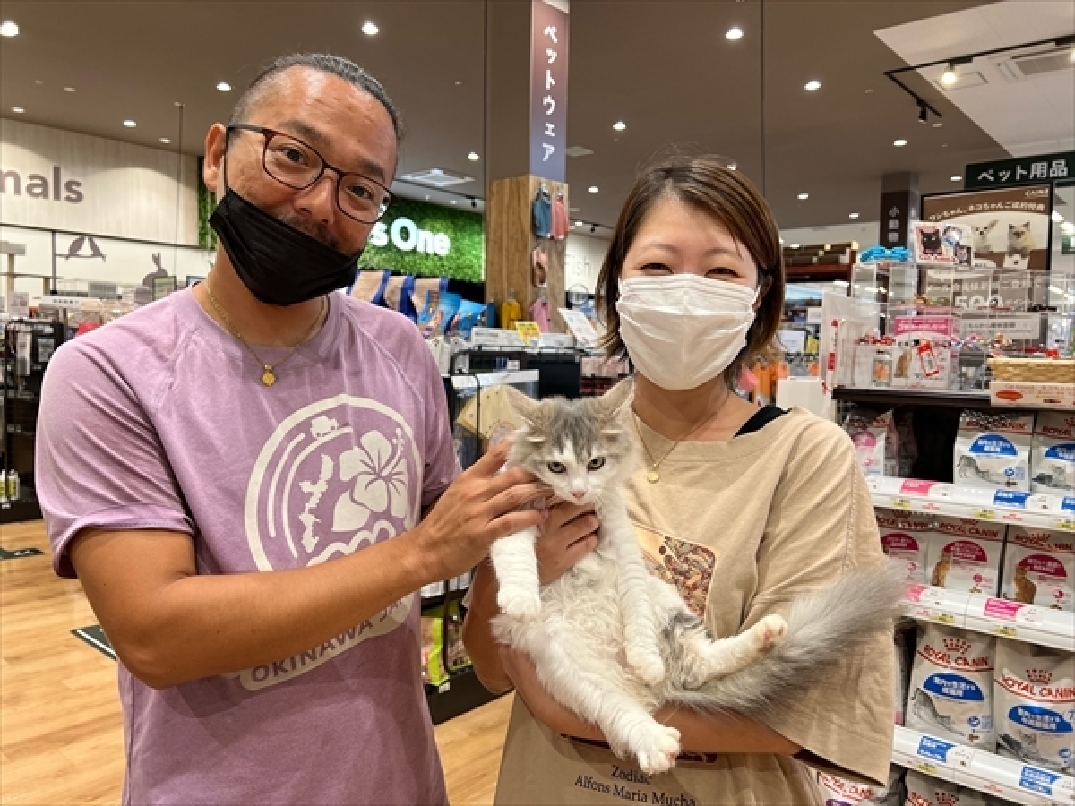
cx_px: 538
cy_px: 403
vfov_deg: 53.1
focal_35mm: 26
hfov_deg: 67.3
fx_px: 807
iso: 100
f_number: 1.5
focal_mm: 5.7
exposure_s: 1/120
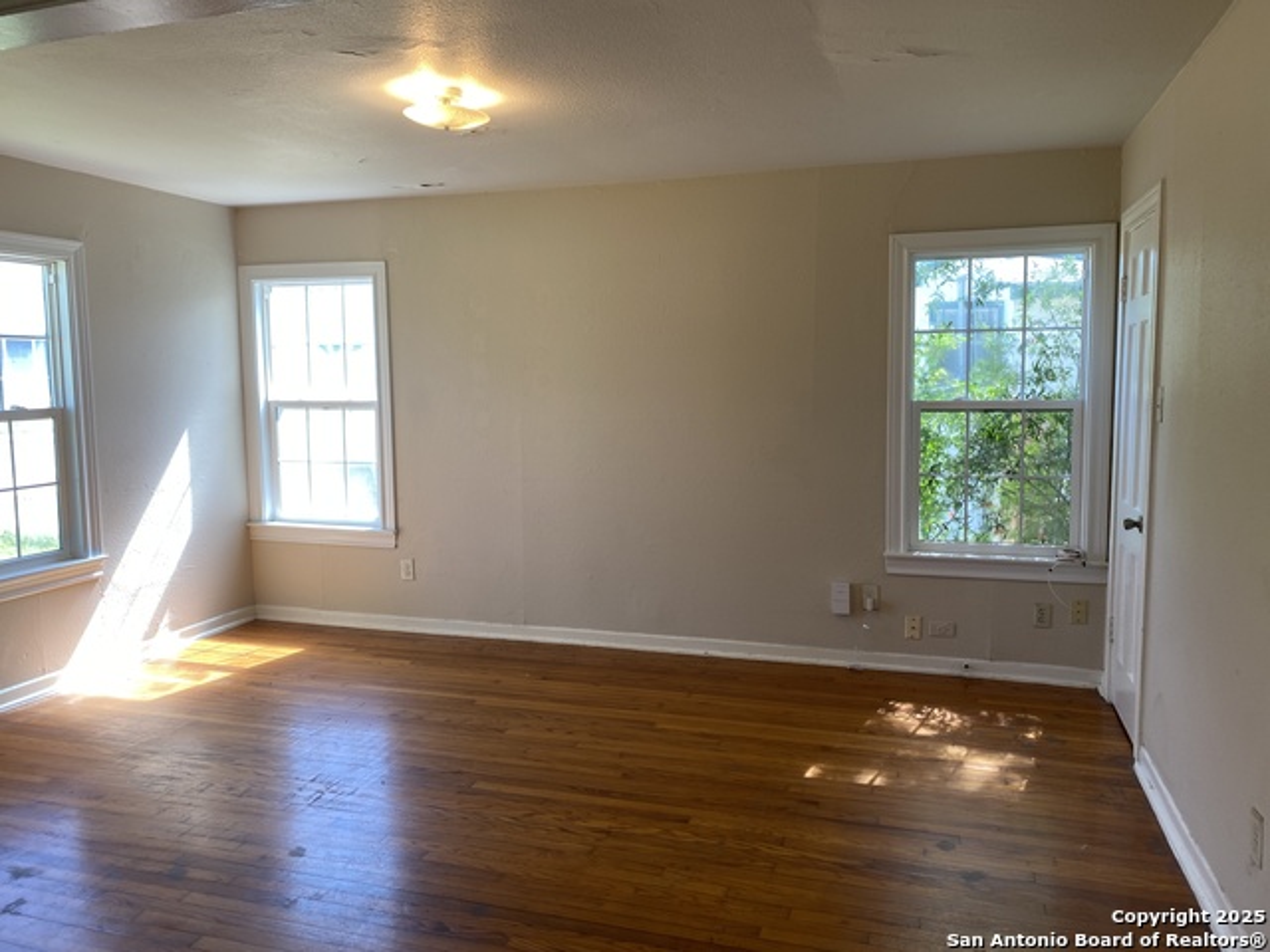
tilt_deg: -5.0
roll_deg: +0.9
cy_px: 476
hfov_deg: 67.3
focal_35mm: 26
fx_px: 954
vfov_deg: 53.1
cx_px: 635
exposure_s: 1/120
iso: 40
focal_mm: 4.25
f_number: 1.8
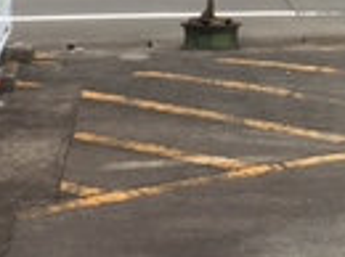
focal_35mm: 143
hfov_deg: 13.3
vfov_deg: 10.1
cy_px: -77
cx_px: 456
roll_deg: -1.5
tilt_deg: -6.6
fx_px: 1423
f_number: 2.2
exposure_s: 1/120
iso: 25
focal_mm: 4.15
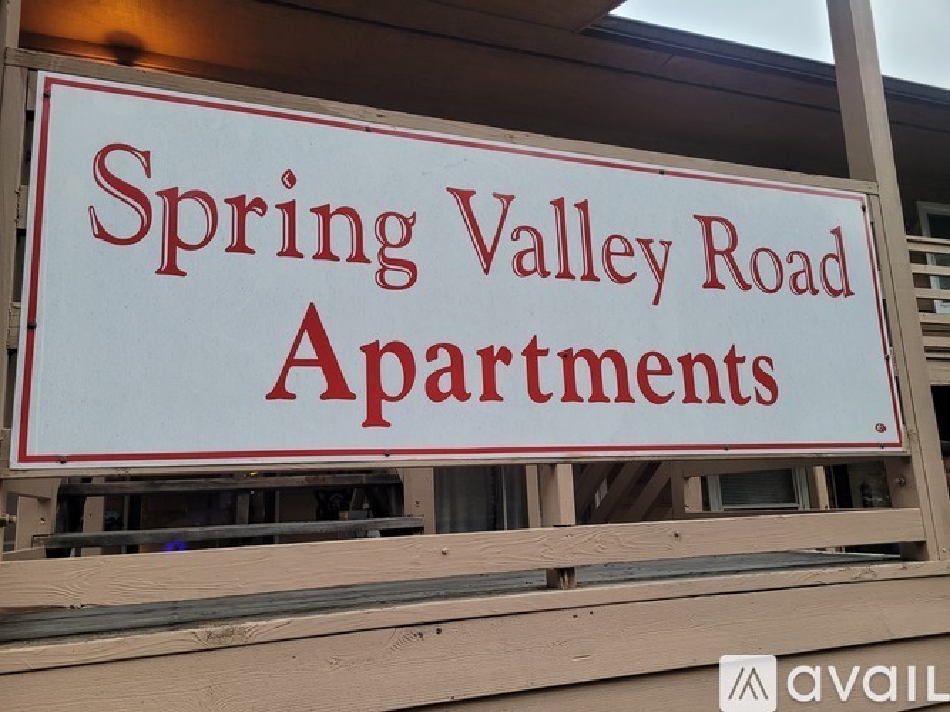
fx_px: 713
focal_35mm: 26
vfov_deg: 53.0
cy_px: 356
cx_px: 475
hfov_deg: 67.3
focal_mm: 5.4
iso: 160
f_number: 1.8
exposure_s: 1/60
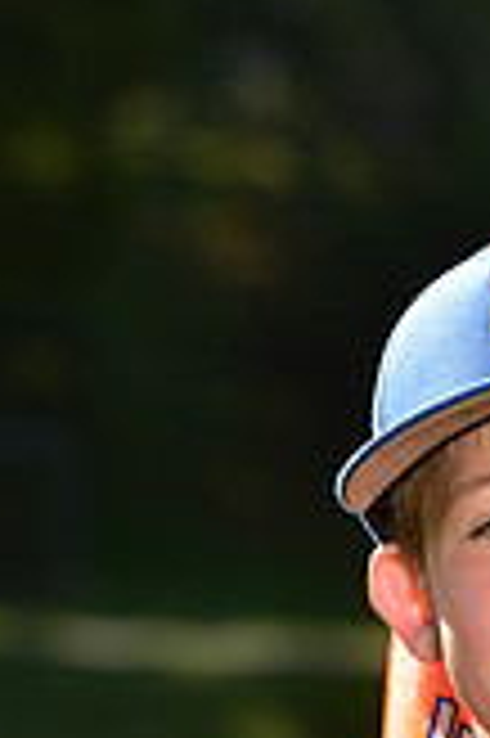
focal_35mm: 442
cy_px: 958
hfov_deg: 3.1
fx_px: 9043
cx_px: 569
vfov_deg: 4.6
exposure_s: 1/250
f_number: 5.6
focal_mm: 125
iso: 80
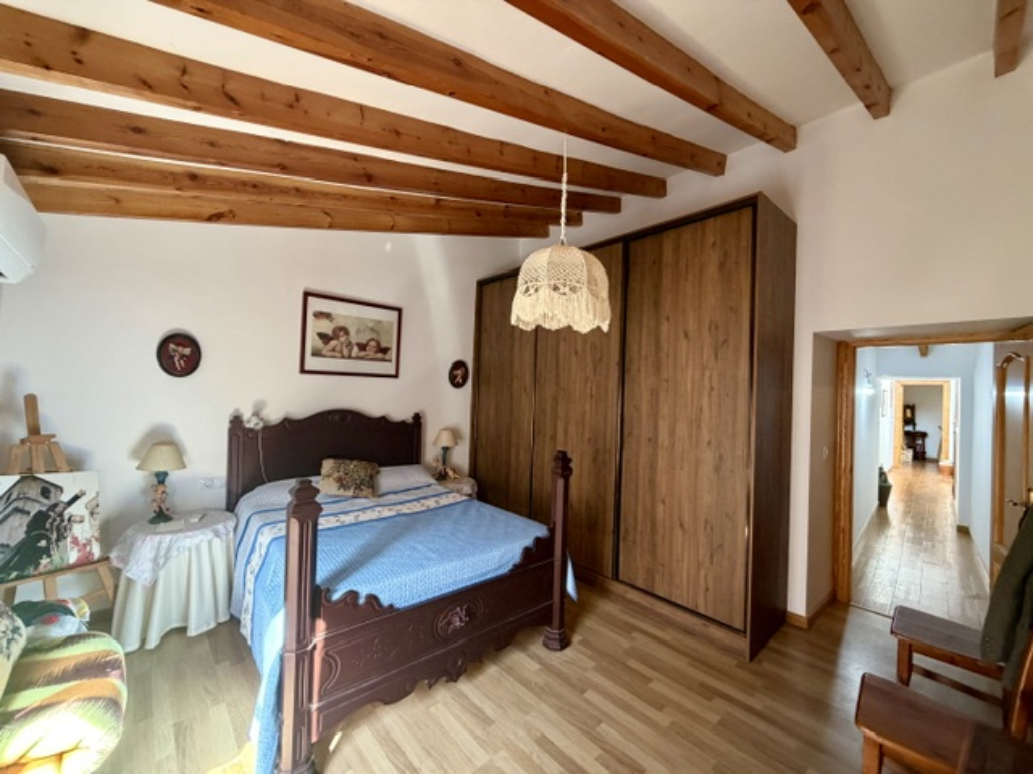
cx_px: 516
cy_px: 387
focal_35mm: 14
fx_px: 418
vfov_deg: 85.7
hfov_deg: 102.1
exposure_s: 1/67
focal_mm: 2.22
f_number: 2.2
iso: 320
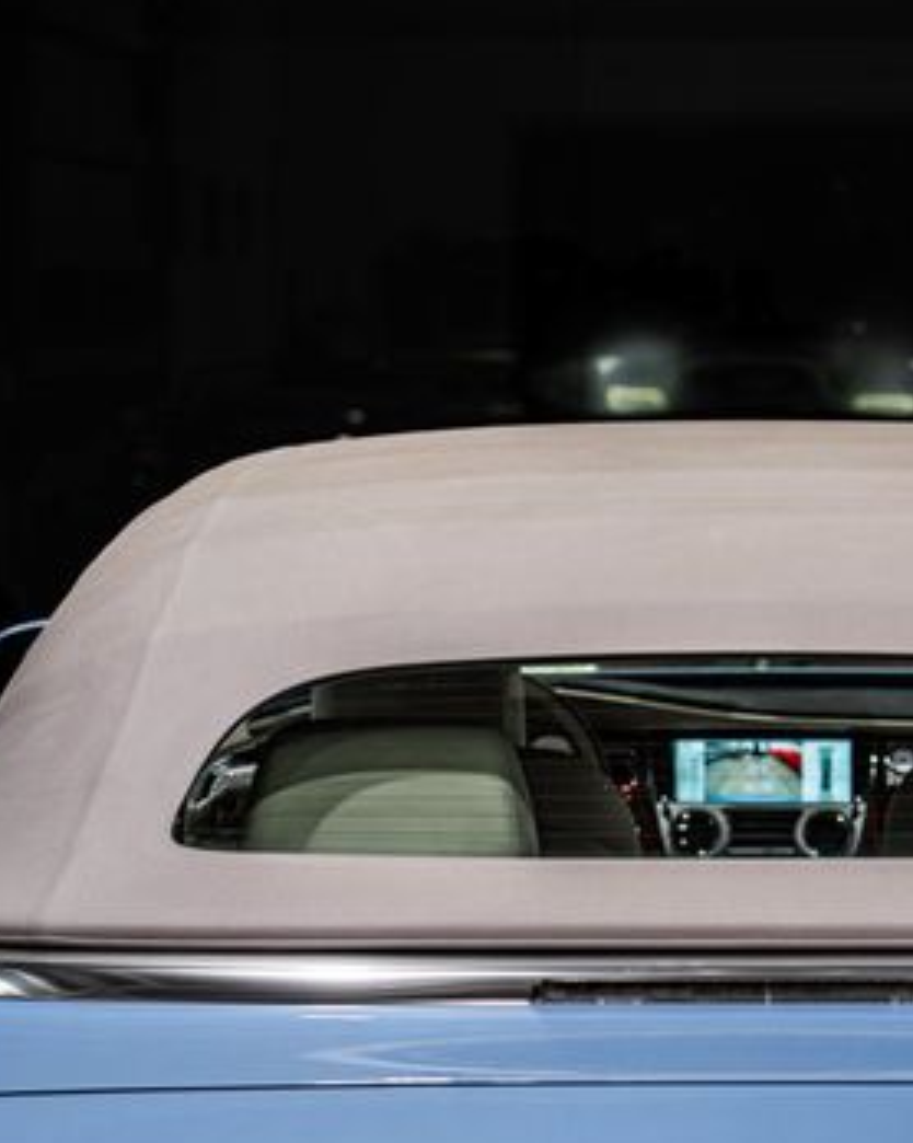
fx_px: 4091
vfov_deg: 15.9
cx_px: 709
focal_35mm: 121
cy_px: 682
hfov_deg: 12.7
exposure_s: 1/100
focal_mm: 70
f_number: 4
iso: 1600
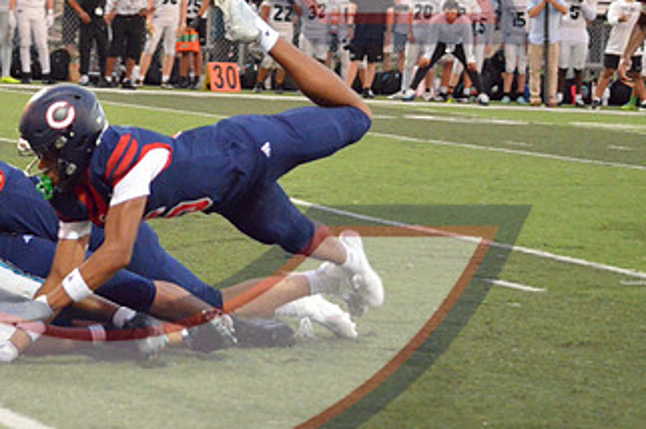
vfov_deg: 5.9
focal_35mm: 232
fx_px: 4159
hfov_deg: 8.9
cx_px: 94
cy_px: 124
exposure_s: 1/500
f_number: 4.5
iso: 4500
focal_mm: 86
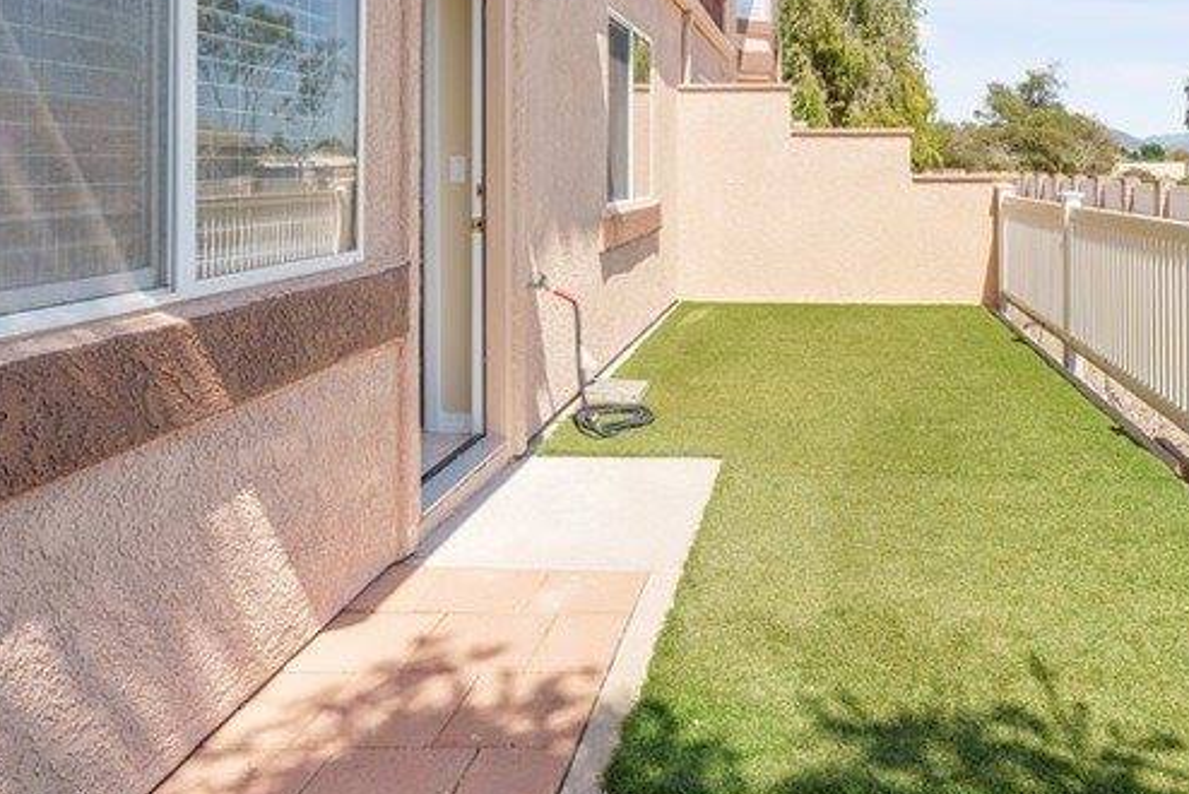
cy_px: 167
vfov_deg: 43.1
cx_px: 801
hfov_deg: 61.9
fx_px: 958
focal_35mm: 29
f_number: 7.1
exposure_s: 1/1600
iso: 640
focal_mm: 14
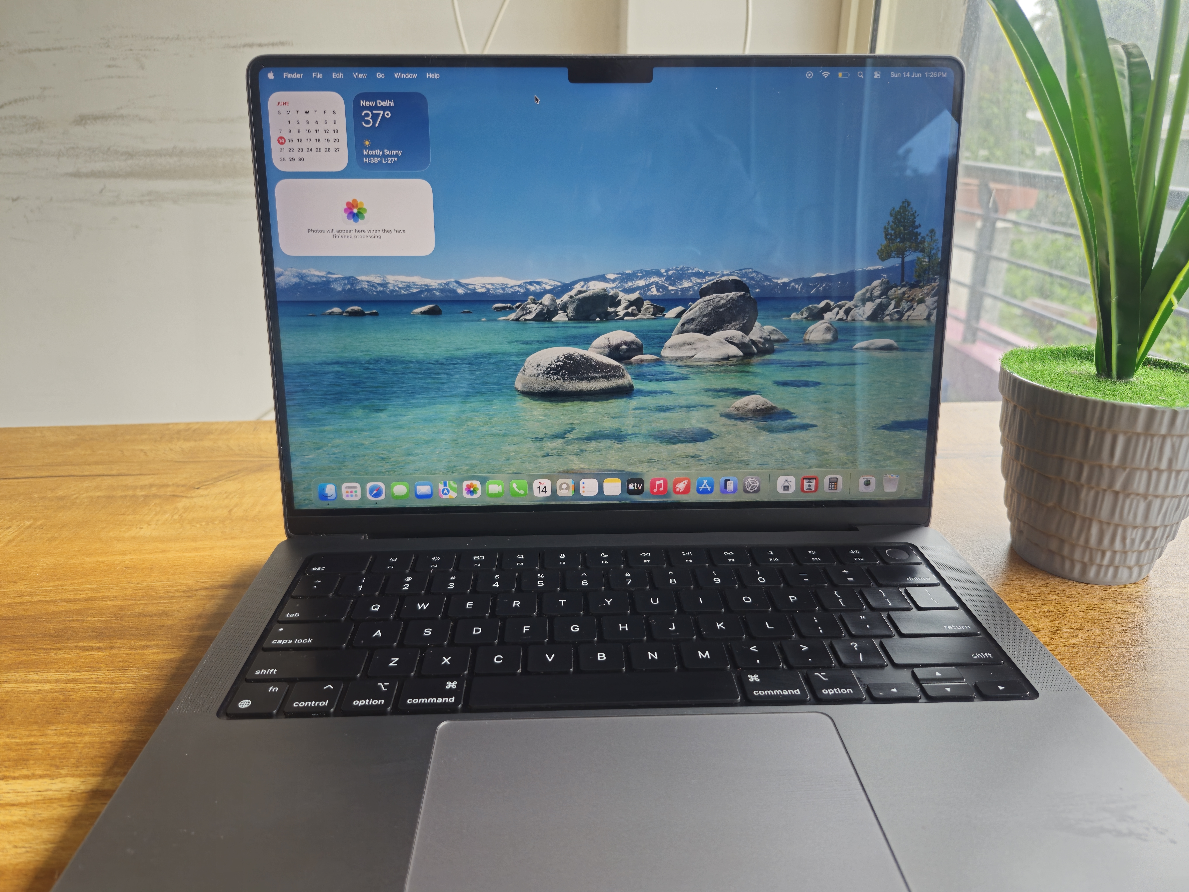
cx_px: 594
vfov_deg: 58.9
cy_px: 446
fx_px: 790
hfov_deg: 73.9
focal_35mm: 23
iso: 50
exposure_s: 1/50
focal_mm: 5.54
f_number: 1.8
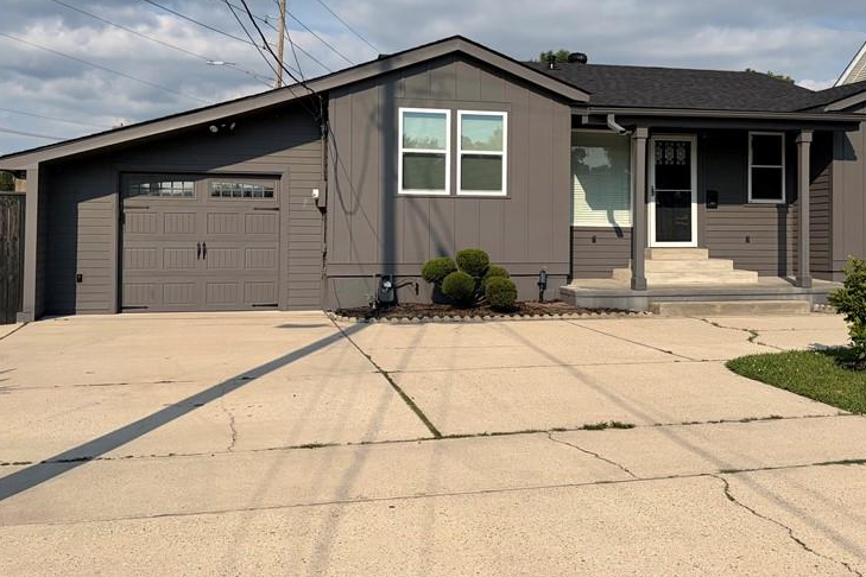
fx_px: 914
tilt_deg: +1.9
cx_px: 463
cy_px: 203
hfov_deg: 50.7
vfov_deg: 34.8
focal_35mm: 38
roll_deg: +0.4
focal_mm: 5.96
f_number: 1.6
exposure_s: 1/7813
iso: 64
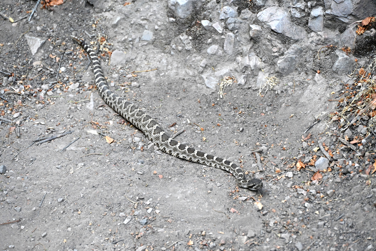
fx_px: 1723
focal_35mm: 165
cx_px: 188
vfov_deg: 8.3
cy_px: 126
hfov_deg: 12.5
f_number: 6
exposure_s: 1/125
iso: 1100
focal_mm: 110
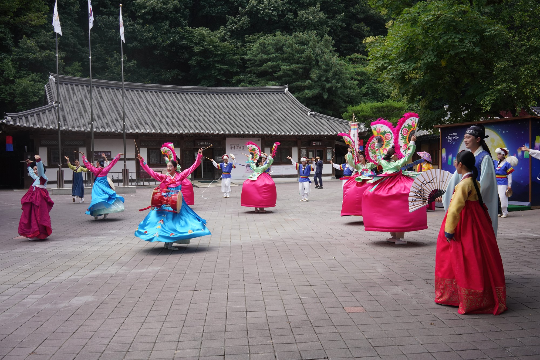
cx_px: 270
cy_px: 180
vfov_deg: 37.9
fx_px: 525
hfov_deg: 54.4
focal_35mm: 35
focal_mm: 35
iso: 800
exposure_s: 1/200
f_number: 14
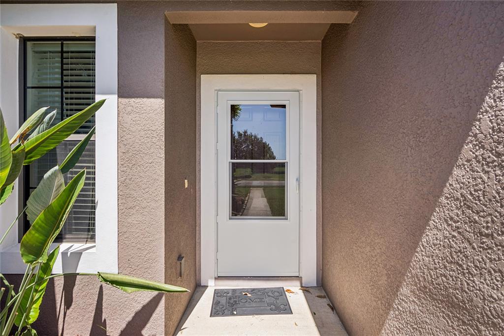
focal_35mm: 16
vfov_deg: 73.8
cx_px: 252
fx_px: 224
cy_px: 168
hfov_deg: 96.7
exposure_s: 1/125
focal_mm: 16
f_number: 10
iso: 100
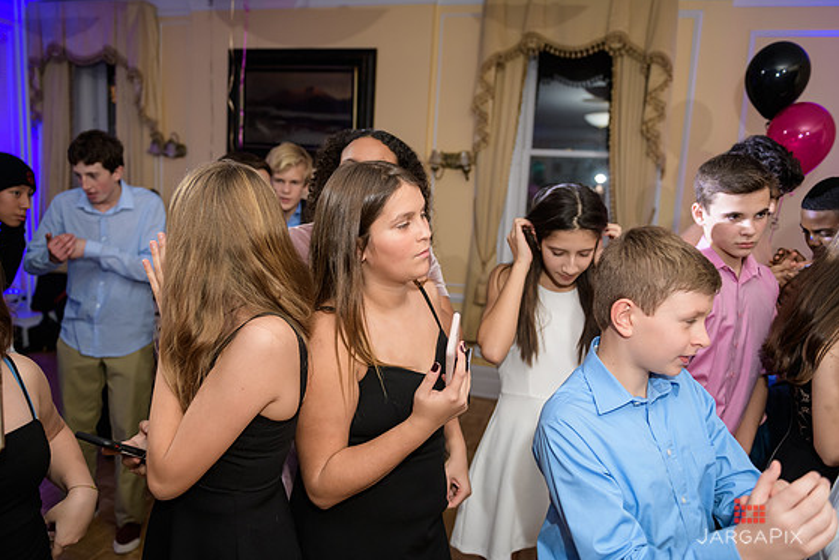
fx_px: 653
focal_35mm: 28
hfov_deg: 65.4
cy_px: 286
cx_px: 405
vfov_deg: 46.4
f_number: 3.2
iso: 800
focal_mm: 27
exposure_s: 1/125
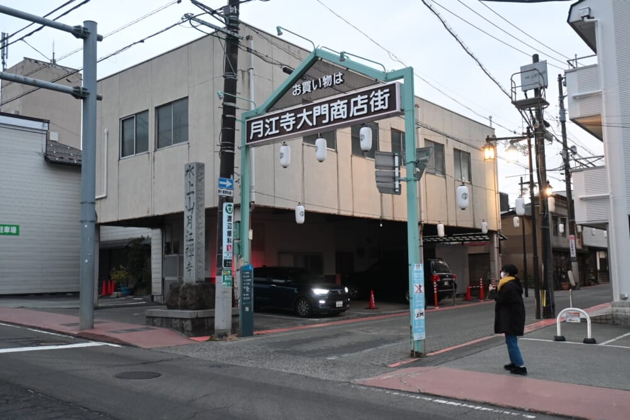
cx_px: 315
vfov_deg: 38.4
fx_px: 604
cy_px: 210
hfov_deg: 55.1
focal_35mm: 34
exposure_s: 1/40
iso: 1250
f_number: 4.2
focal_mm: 23
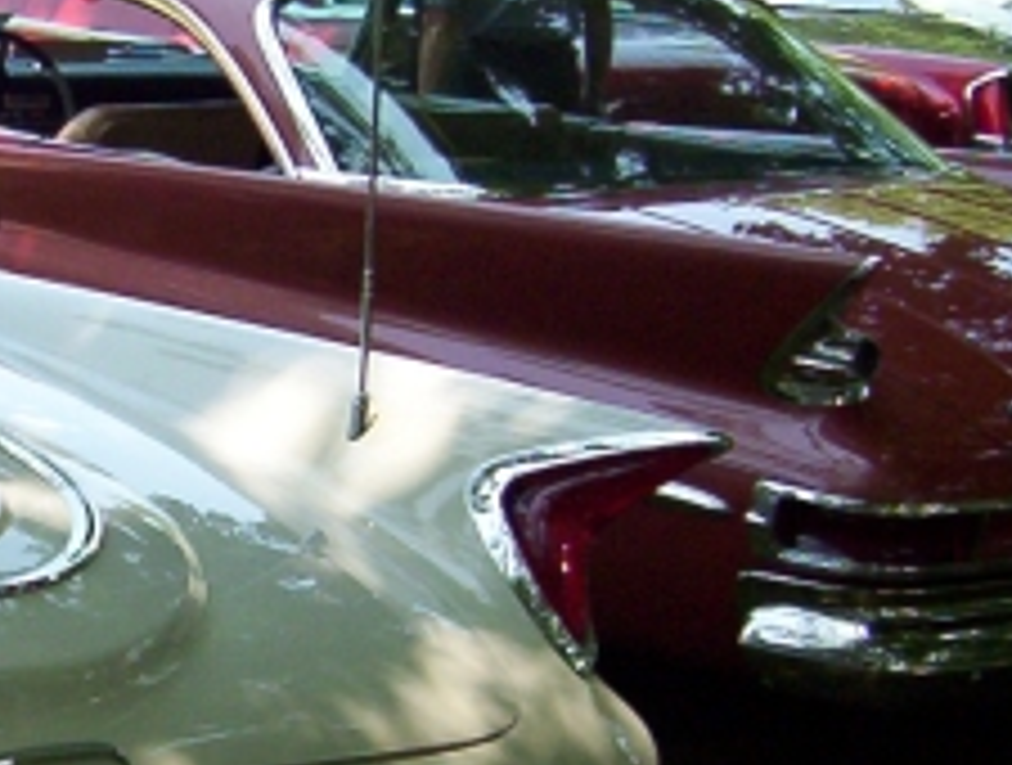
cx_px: -90
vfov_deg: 12.9
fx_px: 3371
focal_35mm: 115
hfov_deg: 16.6
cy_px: 360
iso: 100
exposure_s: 1/649
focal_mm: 5.54
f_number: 2.76
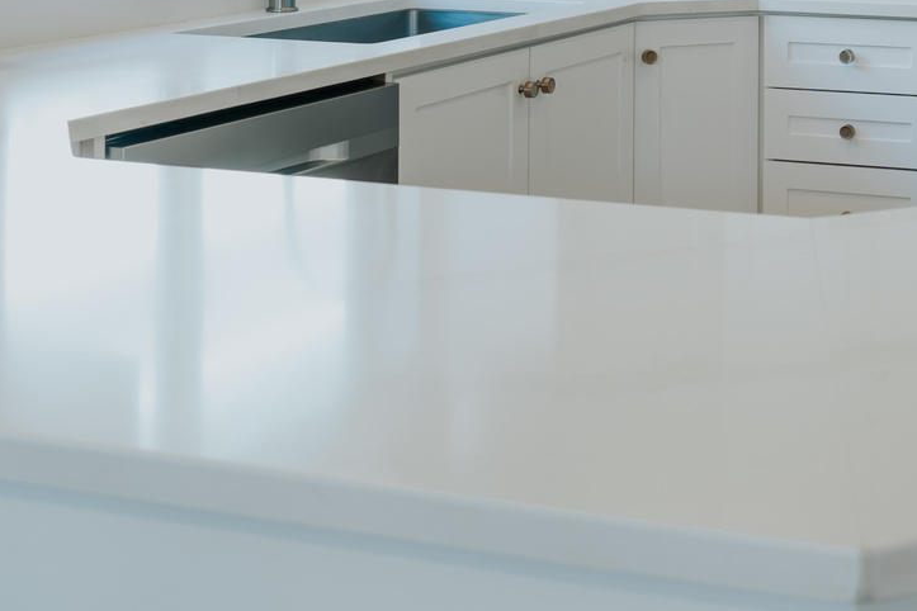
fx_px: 1732
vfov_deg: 18.6
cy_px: -183
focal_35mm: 68
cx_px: 931
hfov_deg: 27.8
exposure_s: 1/13
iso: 80
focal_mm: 24
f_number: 4.5
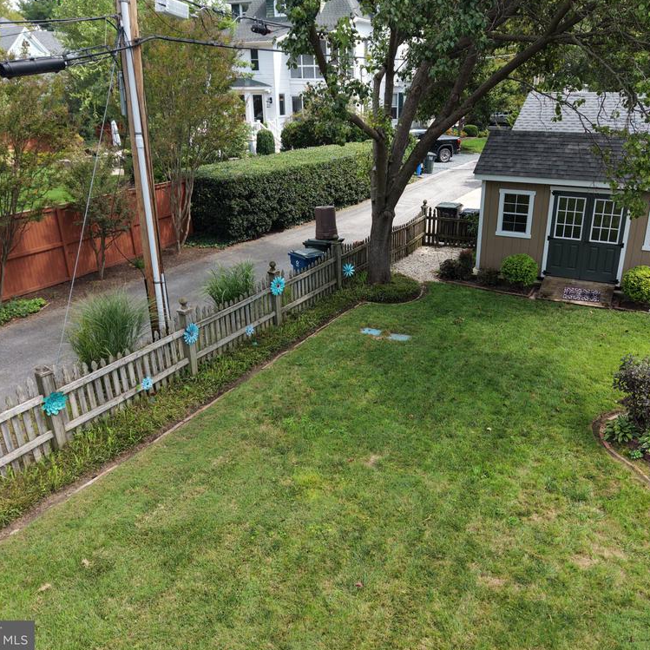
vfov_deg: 55.6
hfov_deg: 55.4
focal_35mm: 29
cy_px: 323
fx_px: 616
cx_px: 371
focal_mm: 8.67
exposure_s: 1/1000
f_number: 1.8
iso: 100
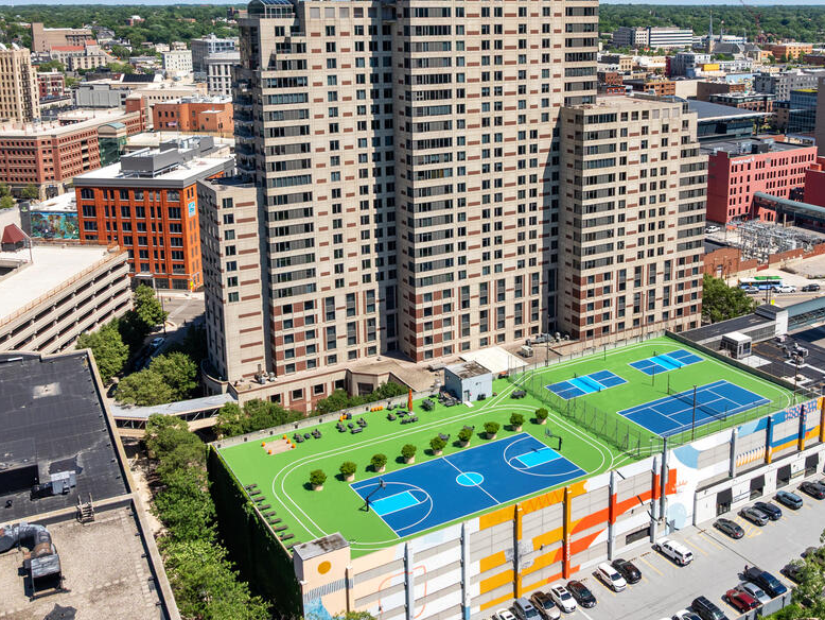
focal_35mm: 37
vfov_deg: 38.2
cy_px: 197
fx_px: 882
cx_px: 497
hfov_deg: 49.8
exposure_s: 1/1600
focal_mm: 12.29
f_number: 2.8
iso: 100
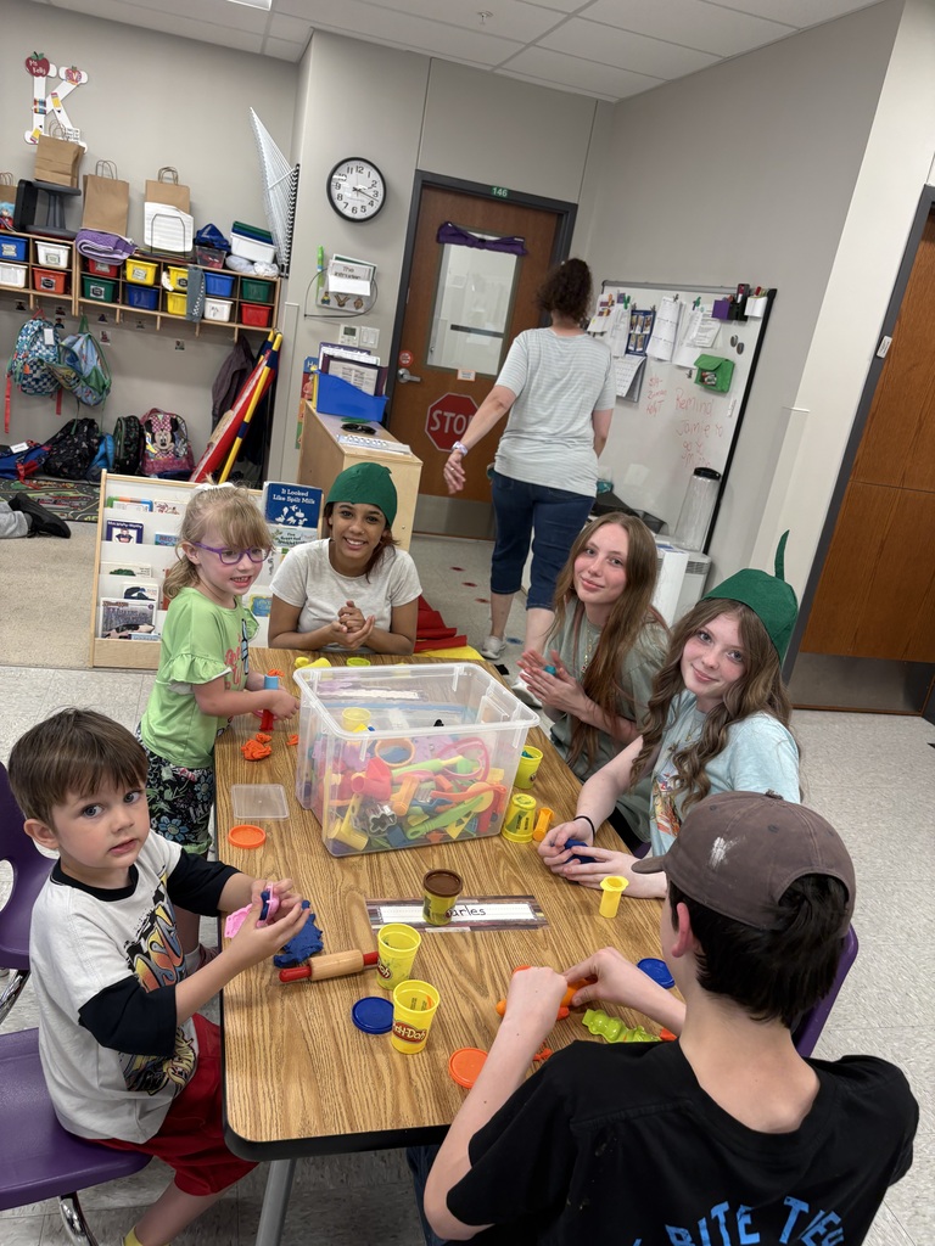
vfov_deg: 67.3
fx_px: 936
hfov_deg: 53.1
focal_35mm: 26
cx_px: 468
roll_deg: -10.1
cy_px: 623
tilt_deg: -17.8
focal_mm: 5.96
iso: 80
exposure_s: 1/60
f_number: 1.6
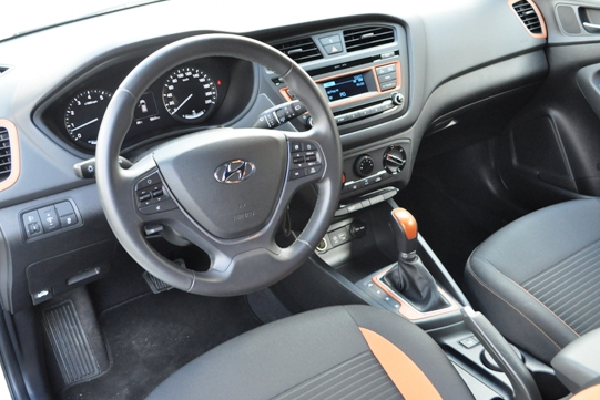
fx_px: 650
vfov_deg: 34.2
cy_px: 176
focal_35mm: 39
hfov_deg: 49.5
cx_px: 283
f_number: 5
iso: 1250
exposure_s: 1/100
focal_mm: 22
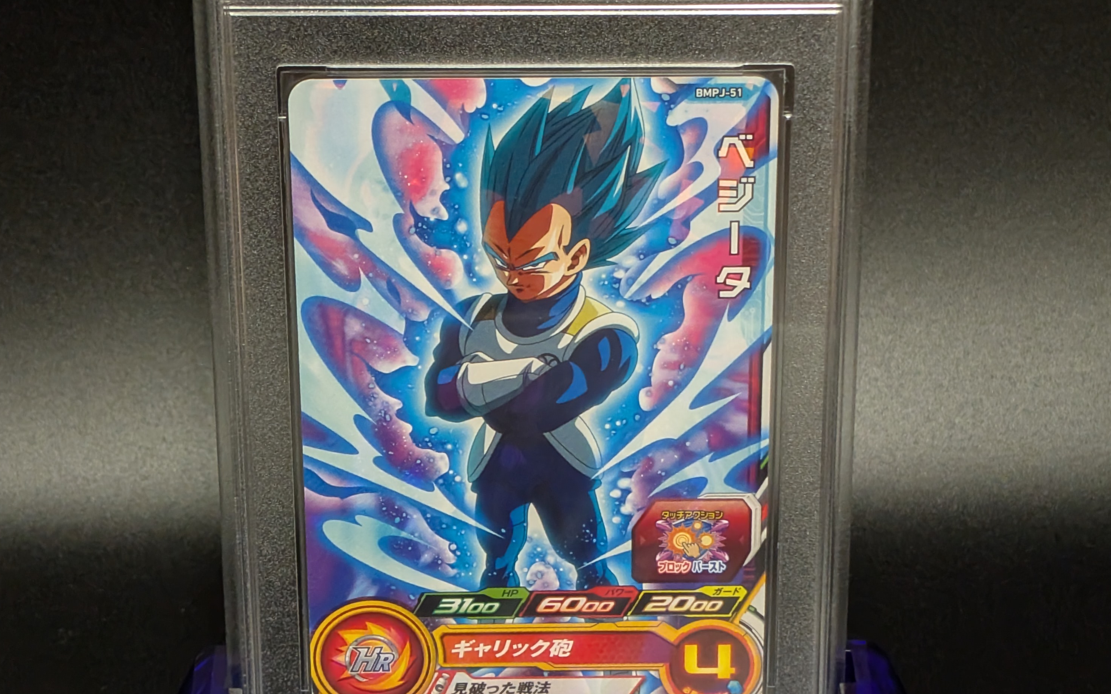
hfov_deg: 29.4
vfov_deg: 18.6
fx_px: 2119
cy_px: 334
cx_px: 557
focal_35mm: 70
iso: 480
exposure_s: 1/120
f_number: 1.7
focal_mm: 4.53
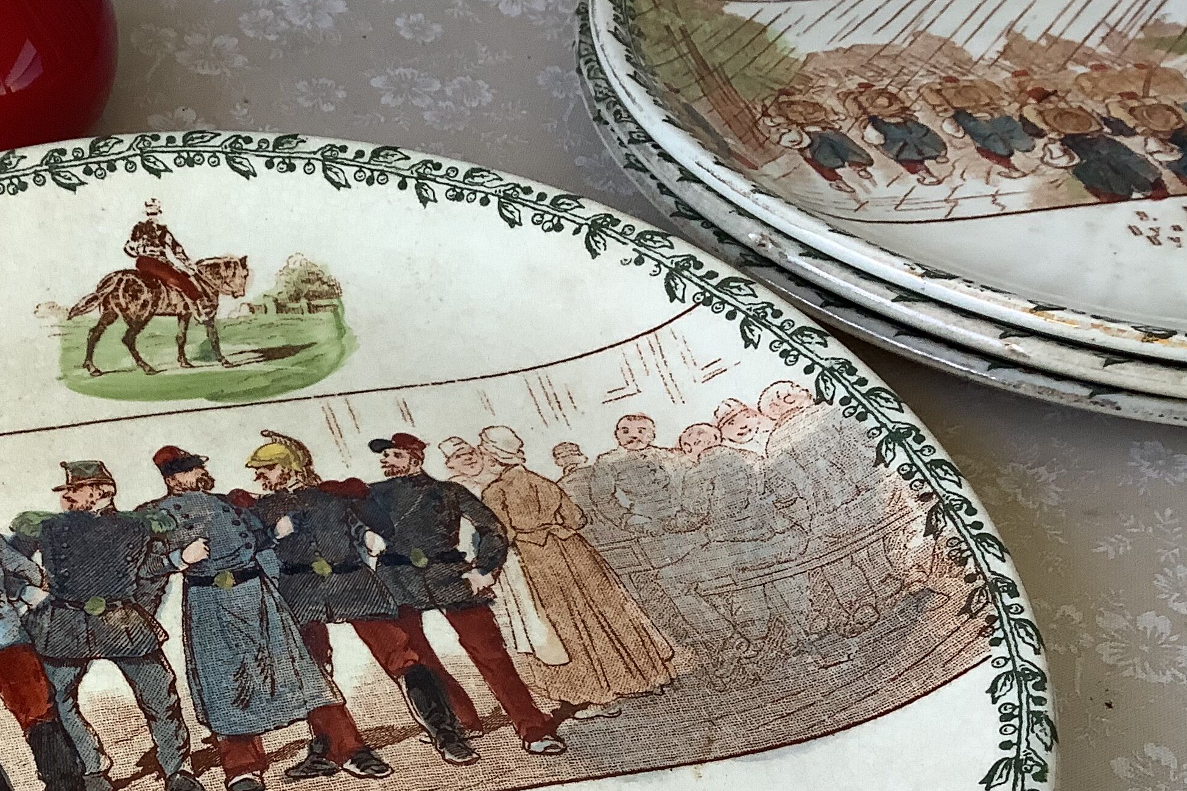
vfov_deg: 24.6
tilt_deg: -46.9
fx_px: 1780
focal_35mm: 54
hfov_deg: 35.5
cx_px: 210
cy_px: 655
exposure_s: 1/100
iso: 80
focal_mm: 3.3
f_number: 2.4
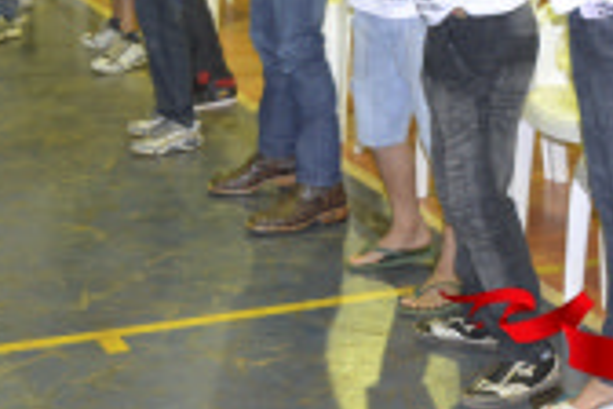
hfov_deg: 17.3
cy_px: -75
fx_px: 1975
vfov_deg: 11.6
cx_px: 40
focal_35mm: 116
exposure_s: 1/60
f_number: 3.8
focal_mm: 26
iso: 1600
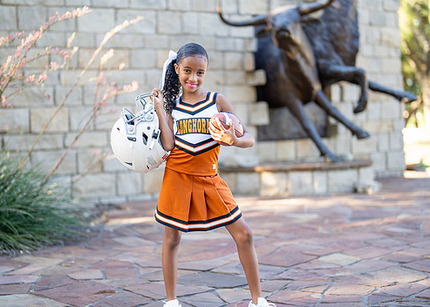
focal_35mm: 66
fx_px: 806
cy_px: 165
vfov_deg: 21.6
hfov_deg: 29.9
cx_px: 209
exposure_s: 1/500
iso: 125
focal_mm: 50
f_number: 1.2
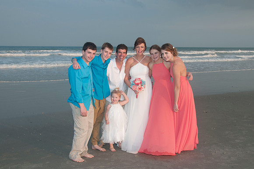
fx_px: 267
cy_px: 85
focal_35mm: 38
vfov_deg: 35.0
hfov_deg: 50.8
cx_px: 123
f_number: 5.6
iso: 100
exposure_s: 1/250
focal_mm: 24
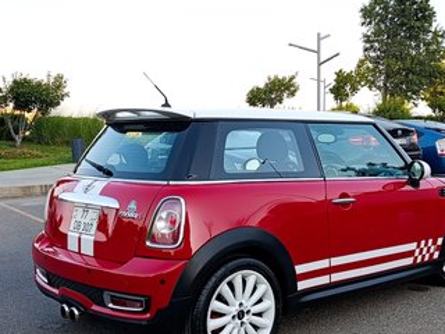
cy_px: 200
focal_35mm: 45
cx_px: 261
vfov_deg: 32.1
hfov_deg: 41.9
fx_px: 578
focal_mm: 6.11
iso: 50
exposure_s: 1/110
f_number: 1.65
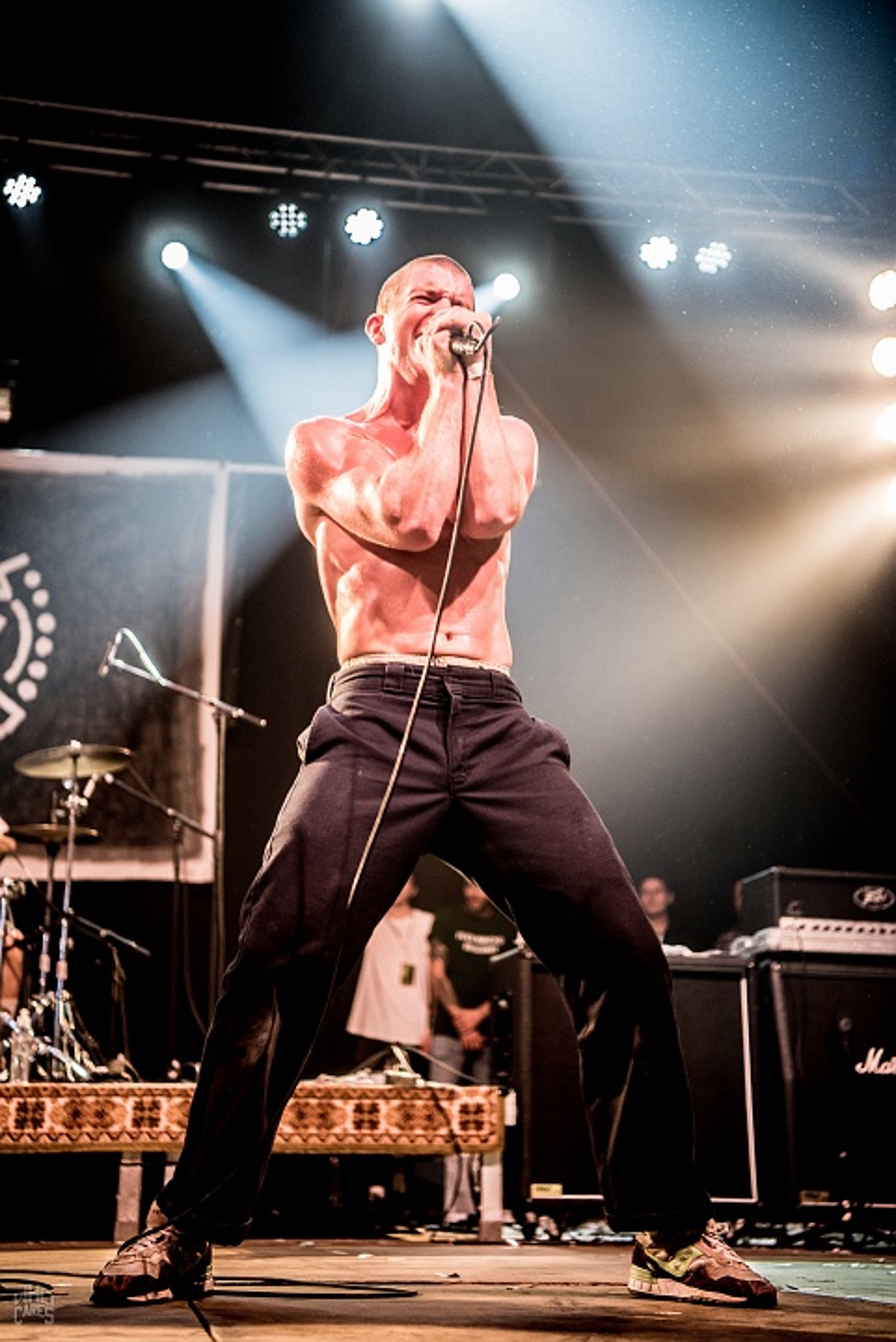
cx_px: 448
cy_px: 671
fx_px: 1864
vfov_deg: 39.6
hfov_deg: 27.0
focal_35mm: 50
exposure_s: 1/100
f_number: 2.8
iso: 1000
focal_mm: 50
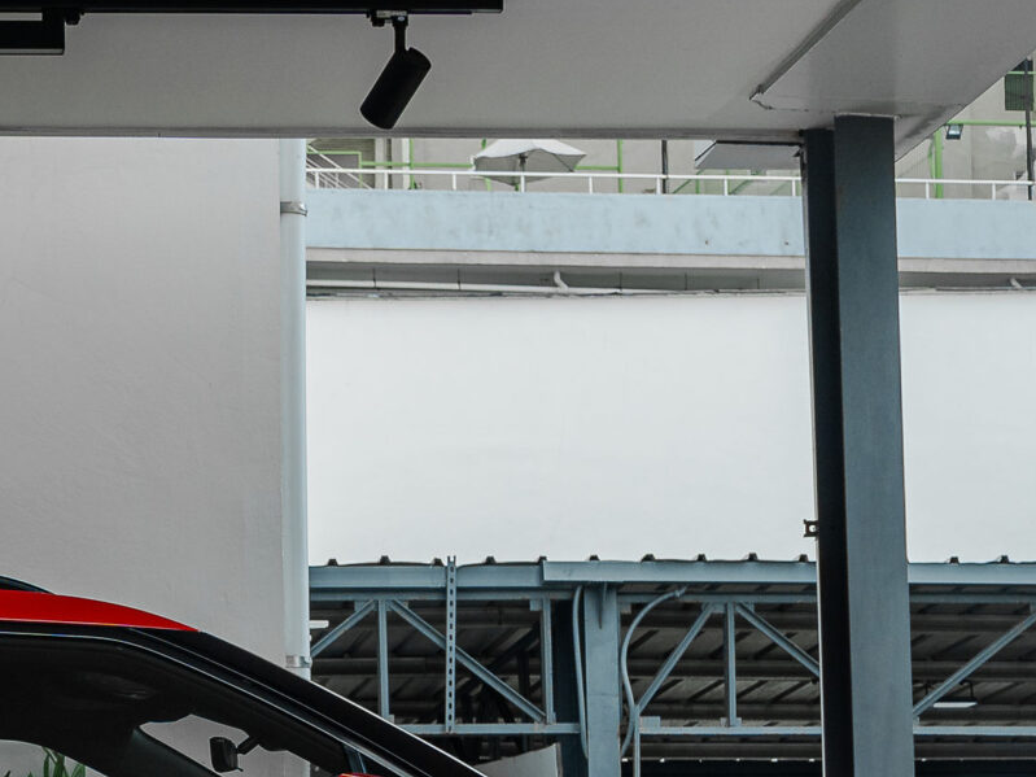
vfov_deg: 12.8
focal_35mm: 114
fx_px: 3411
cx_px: -21
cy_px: 815
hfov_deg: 16.9
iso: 400
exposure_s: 1/125
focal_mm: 37
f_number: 7.1
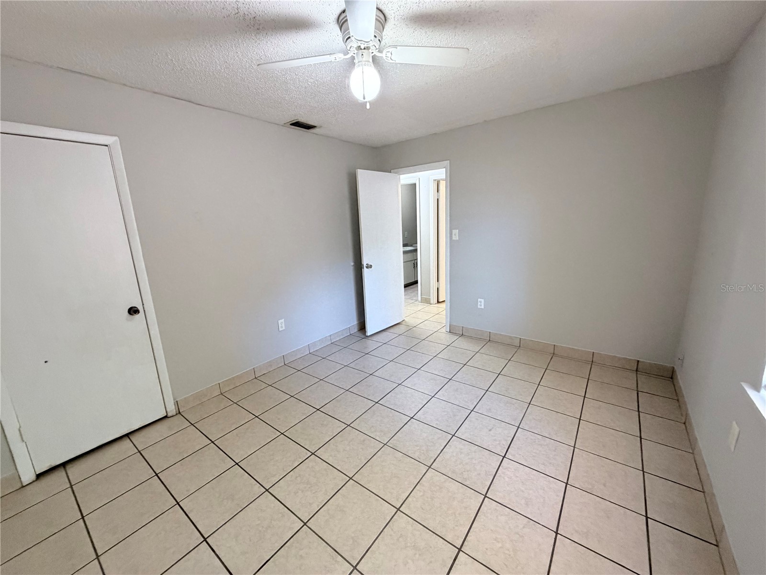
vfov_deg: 85.7
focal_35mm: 14
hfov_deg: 102.1
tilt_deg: -12.7
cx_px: 383
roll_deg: +3.7
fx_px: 310
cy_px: 288
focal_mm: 2.22
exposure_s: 1/60
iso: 500
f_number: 2.2
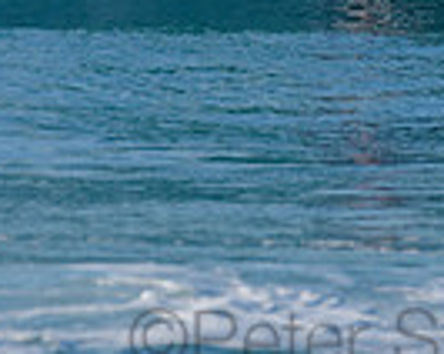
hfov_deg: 0.9
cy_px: -215
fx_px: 26860
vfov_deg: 0.8
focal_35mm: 2047
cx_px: 387
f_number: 5.6
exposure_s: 1/2000
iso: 360
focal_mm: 500
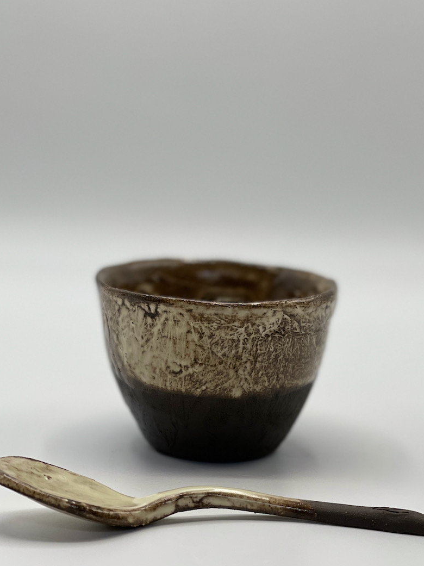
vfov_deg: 23.3
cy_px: 288
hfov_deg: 17.6
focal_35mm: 84
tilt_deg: -9.0
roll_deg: -1.6
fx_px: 1373
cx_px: 219
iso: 32
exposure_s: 1/121
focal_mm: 7.5
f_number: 2.2
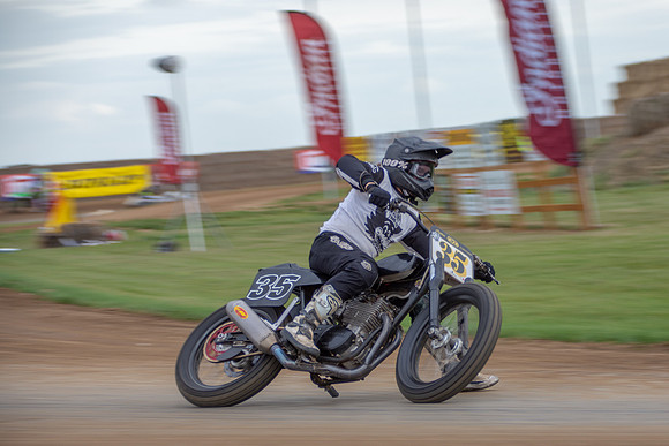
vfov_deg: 7.4
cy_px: 271
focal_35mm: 186
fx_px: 3456
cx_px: 407
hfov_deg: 11.1
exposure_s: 1/125
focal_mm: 102
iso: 160
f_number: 5.6
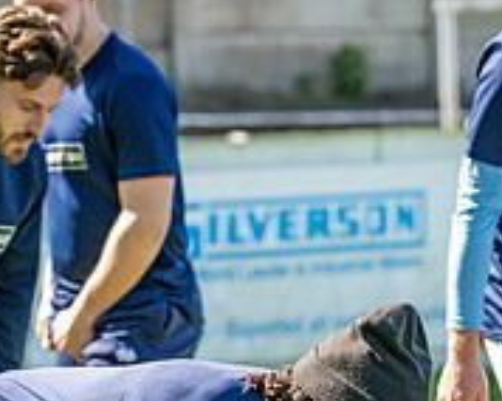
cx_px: 207
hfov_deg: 4.0
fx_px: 7139
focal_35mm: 481
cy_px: 545
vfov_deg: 3.2
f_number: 4
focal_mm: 135
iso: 200
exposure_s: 1/1250
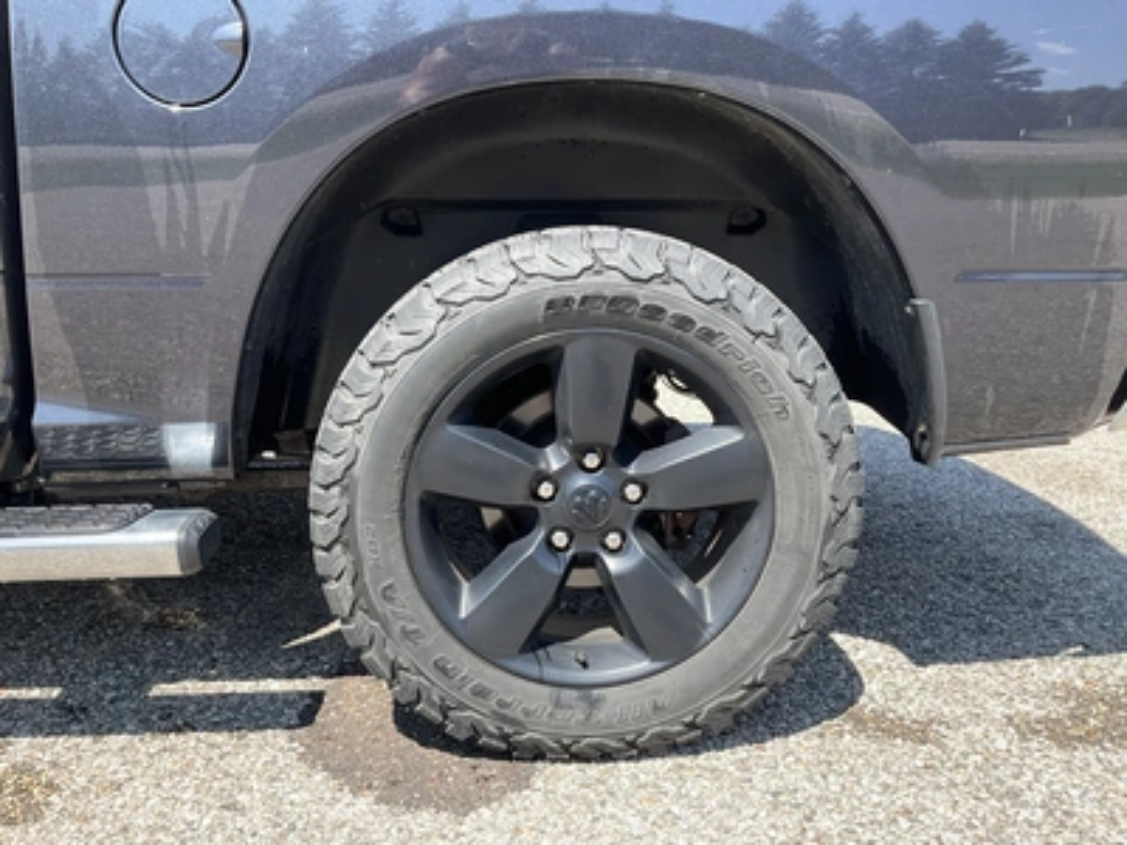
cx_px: 564
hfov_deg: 61.7
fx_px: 944
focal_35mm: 29
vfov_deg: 48.2
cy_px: 422
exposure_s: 1/403
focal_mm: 3
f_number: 1.8
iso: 25
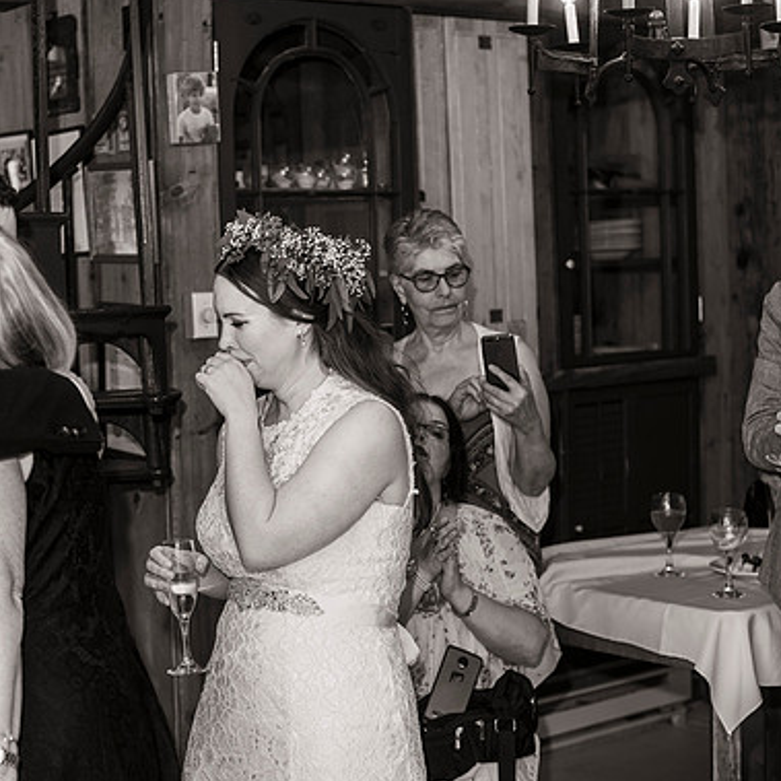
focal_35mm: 65
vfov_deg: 26.5
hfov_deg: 26.4
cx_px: 282
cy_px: 388
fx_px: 1659
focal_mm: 50
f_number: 3.2
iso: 500
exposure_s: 1/100
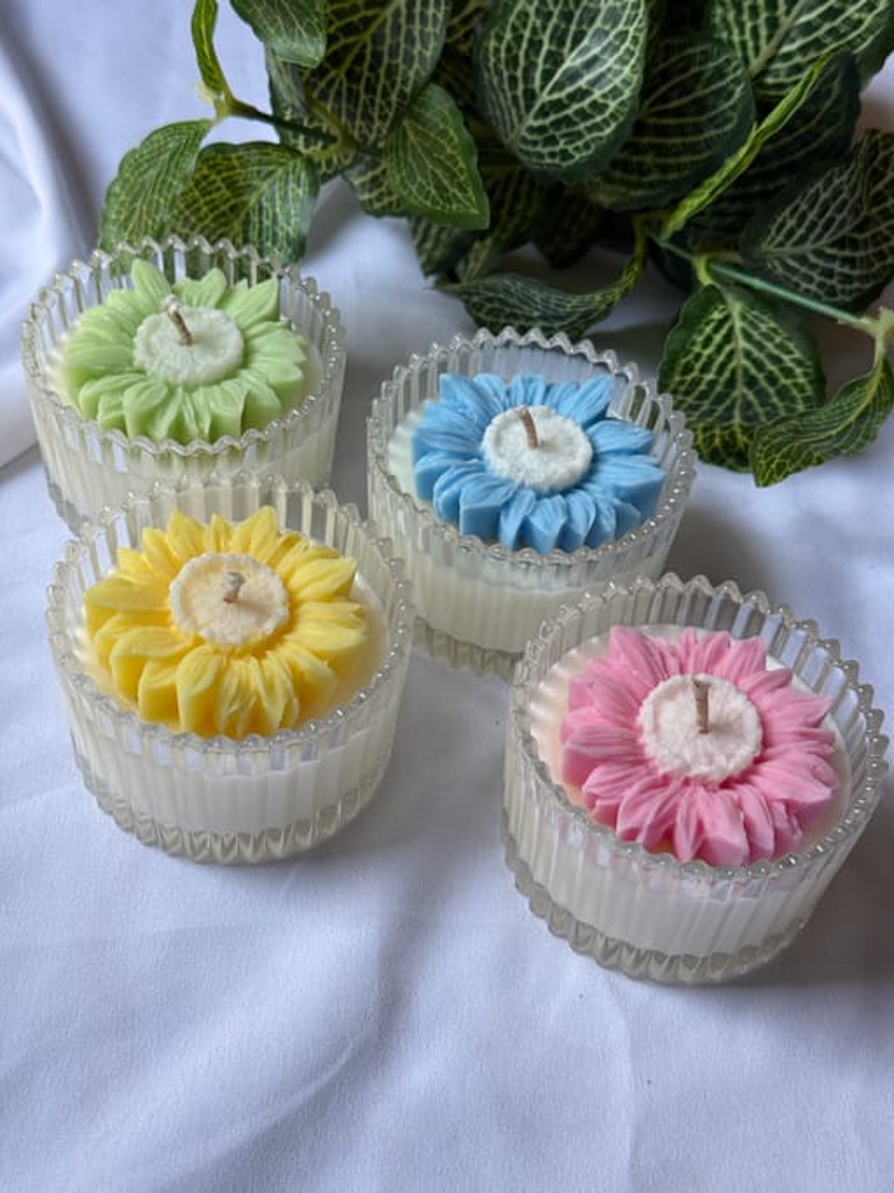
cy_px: 596
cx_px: 447
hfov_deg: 30.3
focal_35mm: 48
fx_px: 1653
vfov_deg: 39.7
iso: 50
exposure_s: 1/127
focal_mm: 6.76
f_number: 1.78
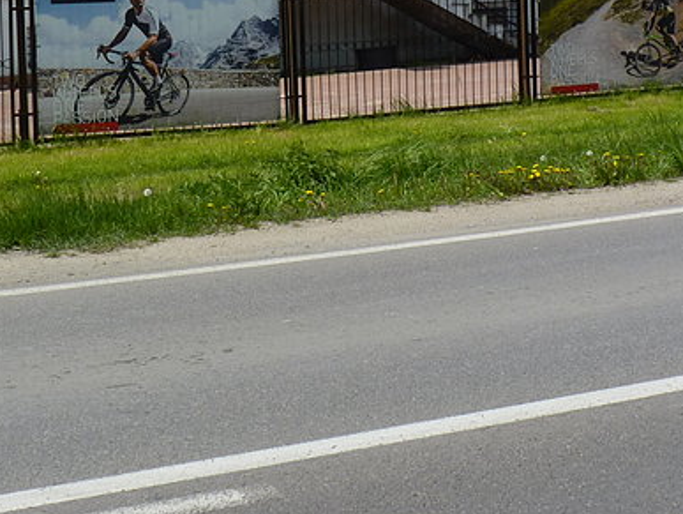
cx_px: 332
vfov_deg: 17.9
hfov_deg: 24.7
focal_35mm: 79
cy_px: -75
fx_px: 1560
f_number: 5.6
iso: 80
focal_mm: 6
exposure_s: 1/250
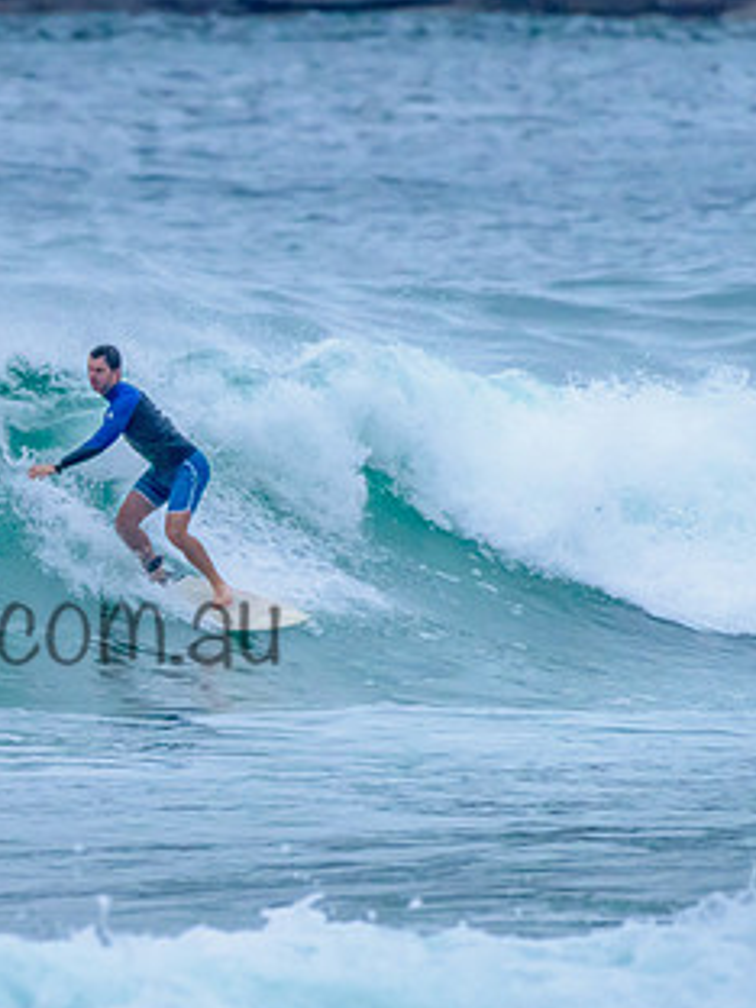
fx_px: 31915
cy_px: 449
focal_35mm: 1096
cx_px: -121
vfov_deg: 1.8
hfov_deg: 1.4
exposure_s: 1/2000
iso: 2200
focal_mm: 500
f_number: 5.6
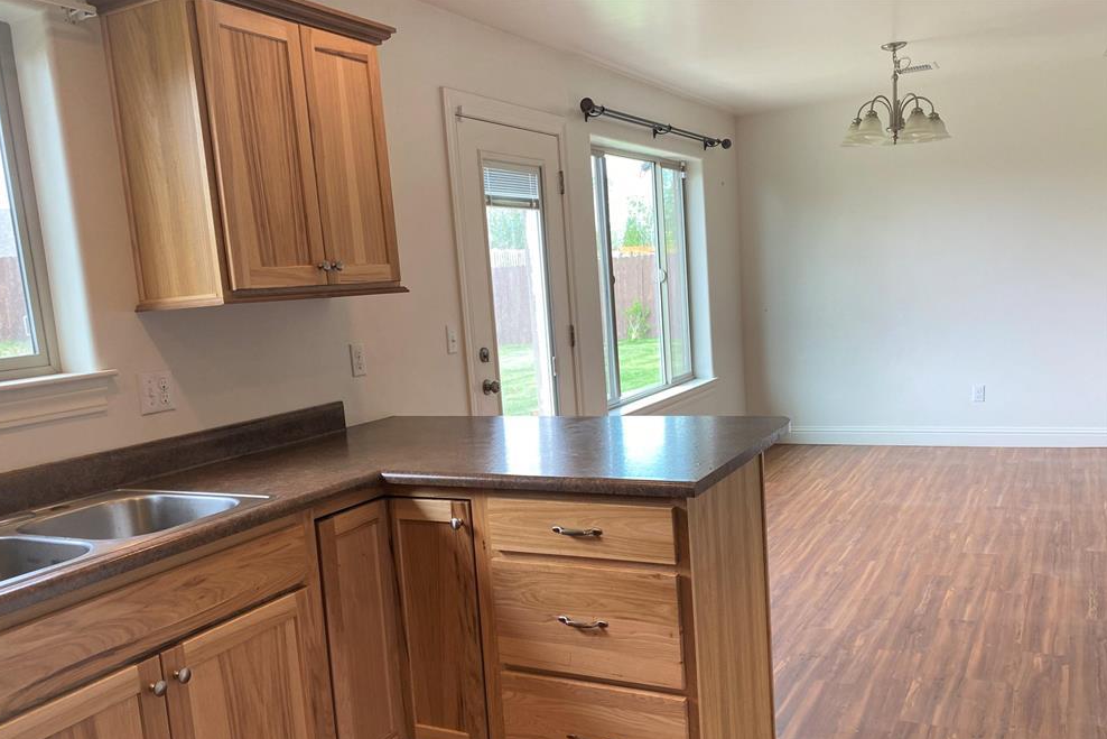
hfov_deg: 65.5
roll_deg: -1.3
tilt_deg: -7.8
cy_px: 428
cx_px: 538
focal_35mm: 28
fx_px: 861
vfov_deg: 46.3
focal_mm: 4.25
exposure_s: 1/120
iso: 80
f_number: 1.8
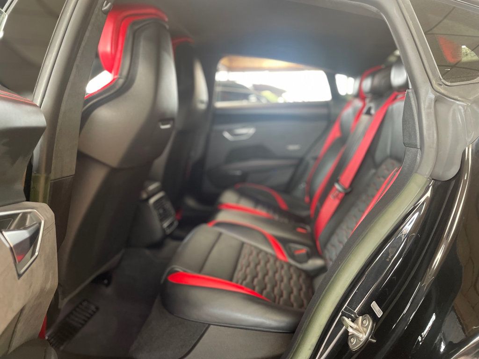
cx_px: 240
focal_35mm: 26
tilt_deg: -10.3
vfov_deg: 53.1
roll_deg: +0.4
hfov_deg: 67.3
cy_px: 180
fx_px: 360
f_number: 1.6
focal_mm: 4.2
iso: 400
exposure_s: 1/60
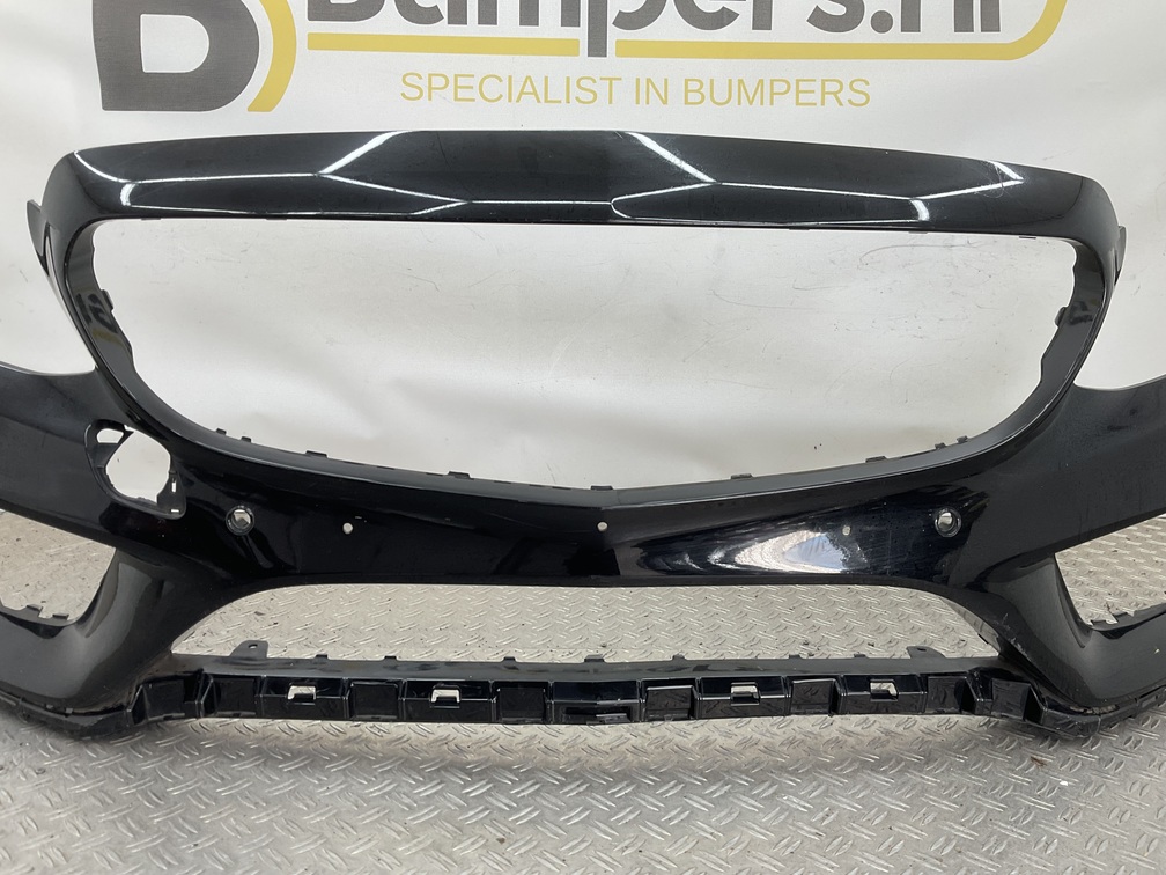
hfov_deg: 61.7
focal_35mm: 29
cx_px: 583
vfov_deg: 48.2
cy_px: 438
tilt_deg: -12.3
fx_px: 977
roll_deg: -1.7
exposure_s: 1/120
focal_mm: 3
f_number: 1.8
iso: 20
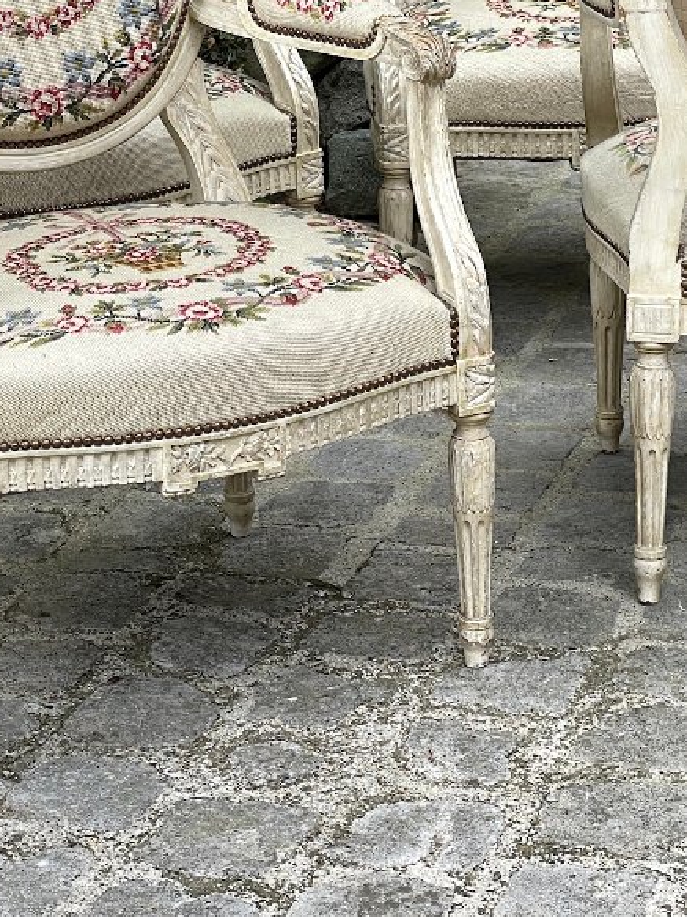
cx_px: 487
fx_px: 2832
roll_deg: +0.8
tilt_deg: -16.3
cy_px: 304
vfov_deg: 18.3
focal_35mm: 107
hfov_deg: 13.8
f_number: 2
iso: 32
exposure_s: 1/99
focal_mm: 6
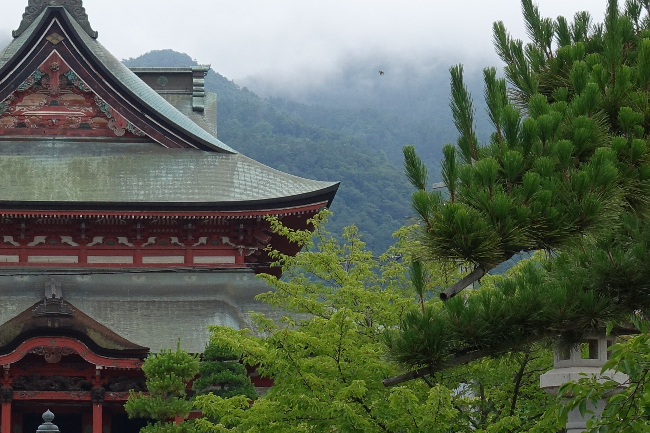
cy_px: 187
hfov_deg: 13.0
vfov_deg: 8.8
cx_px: 49
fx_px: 2817
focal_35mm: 156
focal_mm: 19.67
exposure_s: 1/250
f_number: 5.6
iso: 125
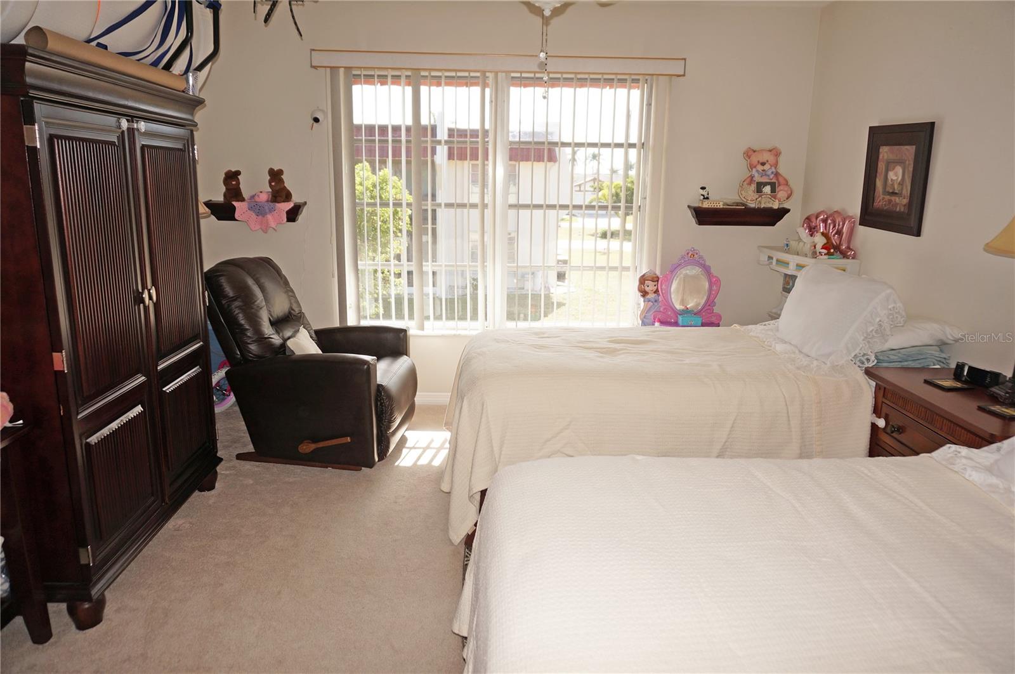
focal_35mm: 24
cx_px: 508
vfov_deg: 53.0
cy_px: 337
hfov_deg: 73.8
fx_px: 676
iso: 125
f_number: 4
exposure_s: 1/160
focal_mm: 16
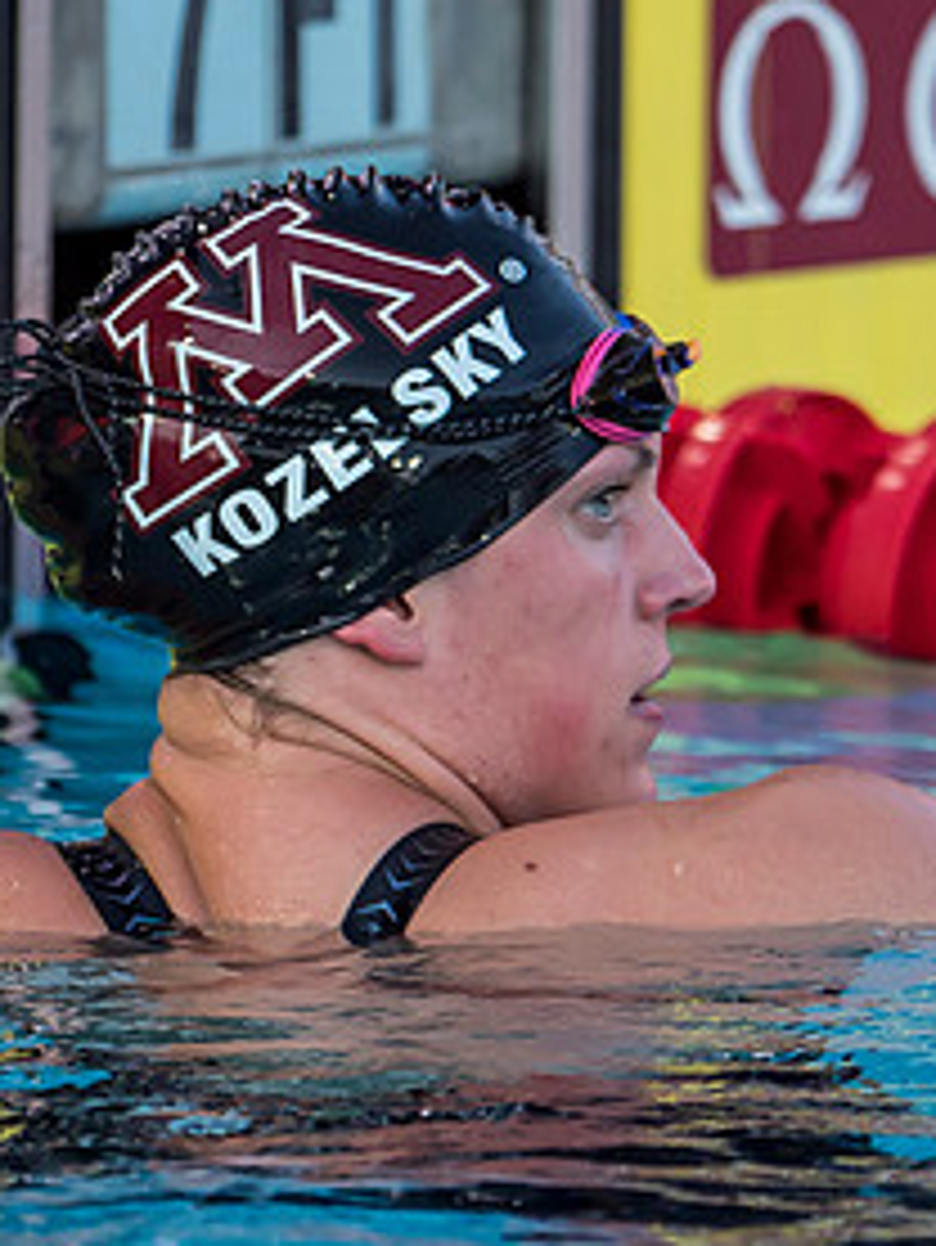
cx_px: 446
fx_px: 35953
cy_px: 675
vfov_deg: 2.0
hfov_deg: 1.5
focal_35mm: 998
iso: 250
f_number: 2.8
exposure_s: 1/1000
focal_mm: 200
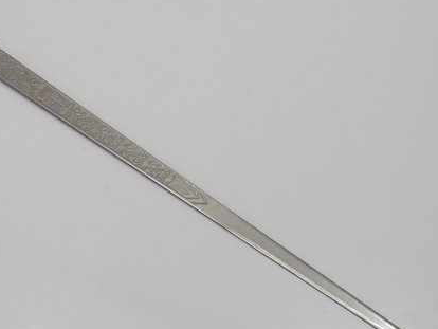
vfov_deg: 19.4
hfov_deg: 25.5
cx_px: 151
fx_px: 962
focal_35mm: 76
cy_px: 162
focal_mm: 7.4
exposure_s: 1/60
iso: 160
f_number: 3
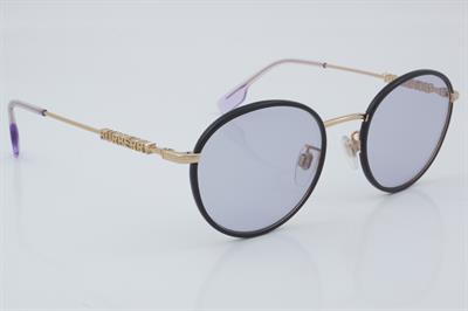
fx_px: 974
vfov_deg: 18.2
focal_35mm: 75
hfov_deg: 27.0
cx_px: 234
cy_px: 156
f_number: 32
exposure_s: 1/4
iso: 100
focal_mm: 50
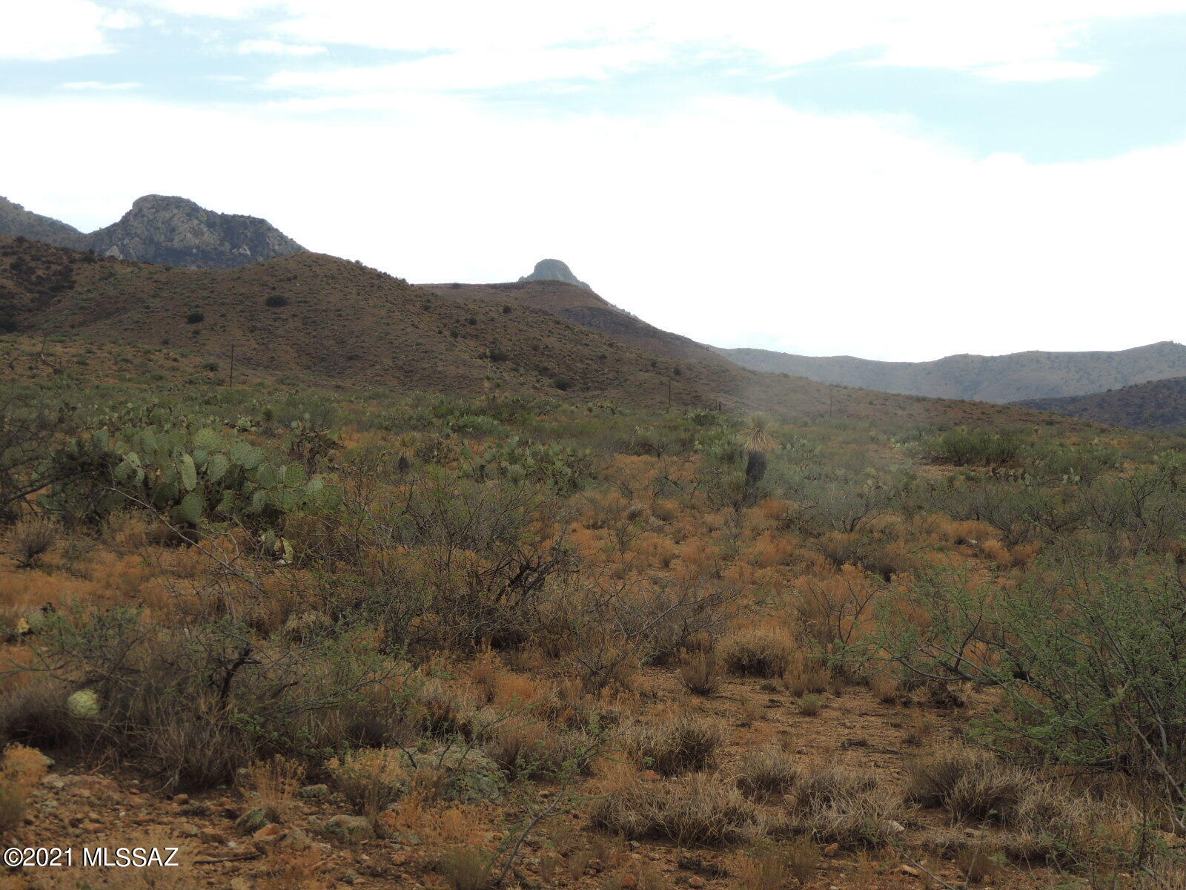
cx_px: 593
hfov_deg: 19.6
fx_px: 3426
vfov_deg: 14.8
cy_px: 445
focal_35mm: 100
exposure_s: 1/500
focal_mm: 17.8
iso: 100
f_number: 4.1
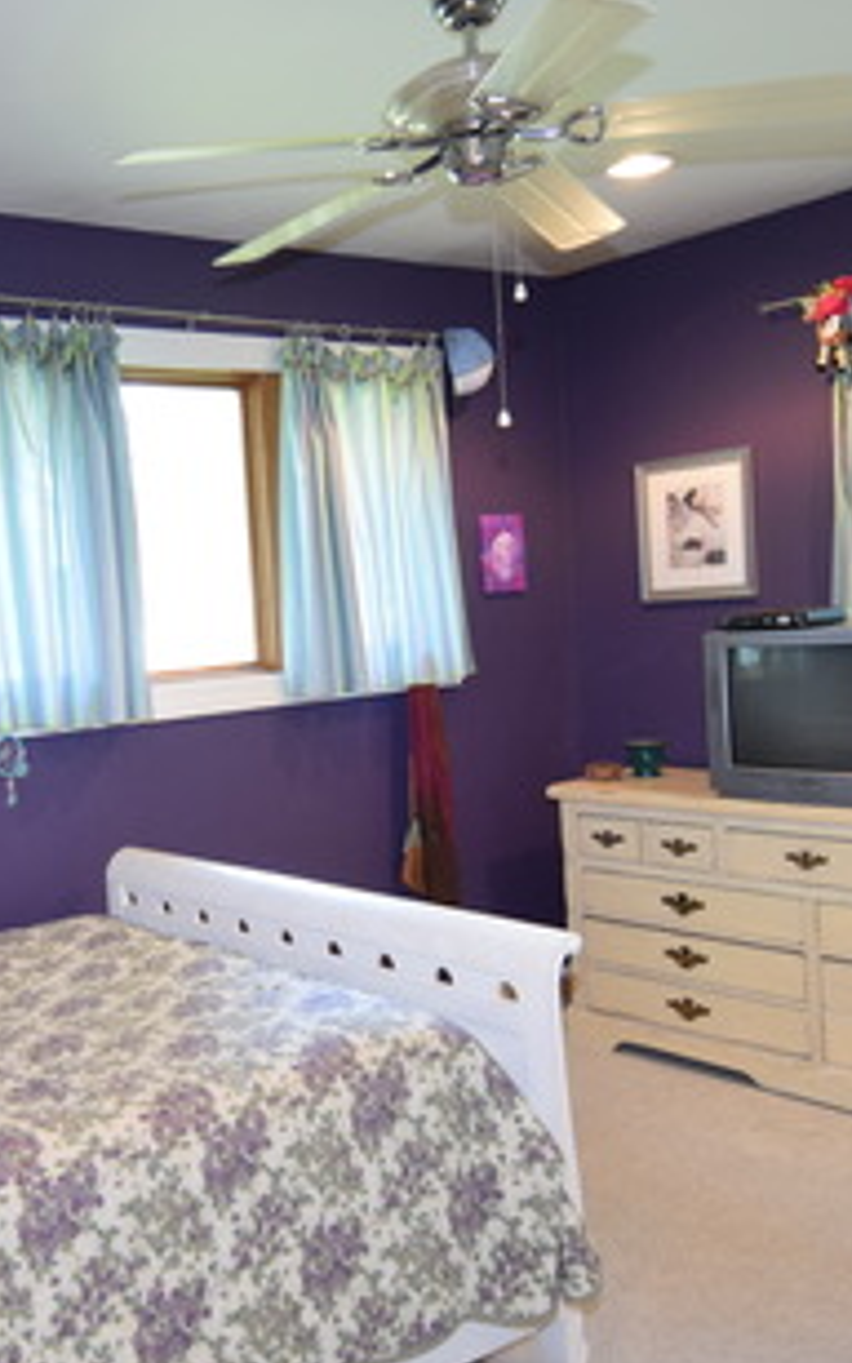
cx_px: 124
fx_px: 1302
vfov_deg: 55.2
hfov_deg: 34.7
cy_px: 730
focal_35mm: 35
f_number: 2.8
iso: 1000
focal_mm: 11
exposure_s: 1/60
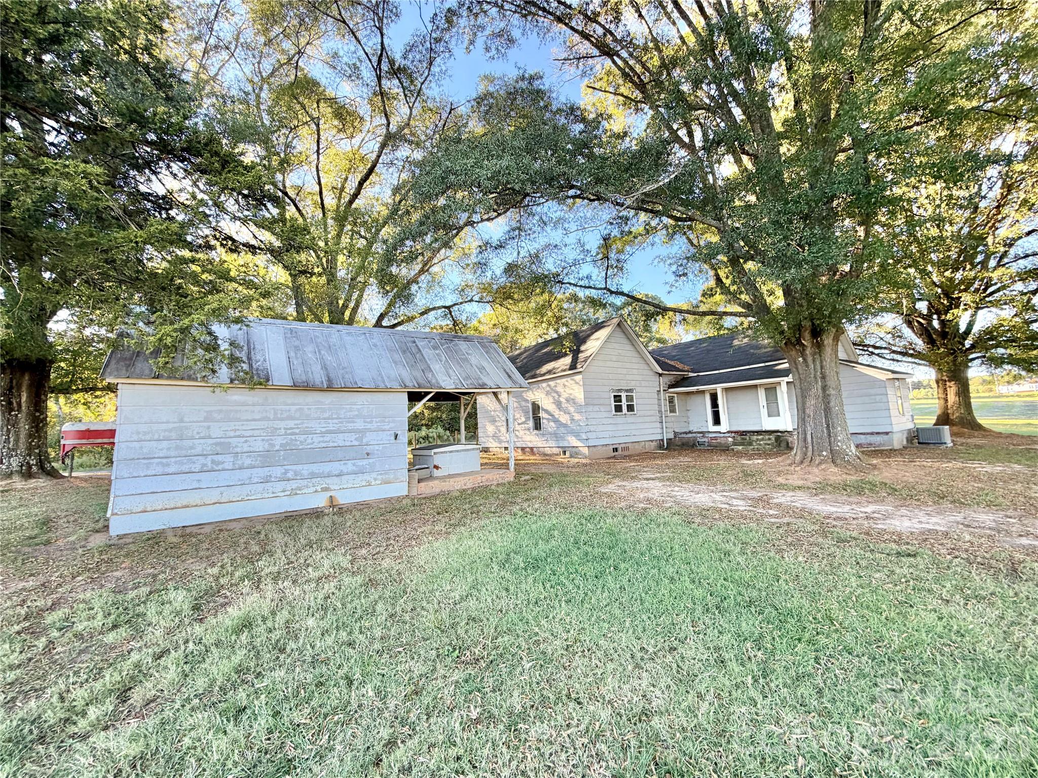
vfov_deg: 85.7
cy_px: 389
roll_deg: +3.5
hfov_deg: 102.1
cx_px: 519
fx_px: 420
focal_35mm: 14
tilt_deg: +6.9
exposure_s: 1/121
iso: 80
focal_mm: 2.22
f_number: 2.2
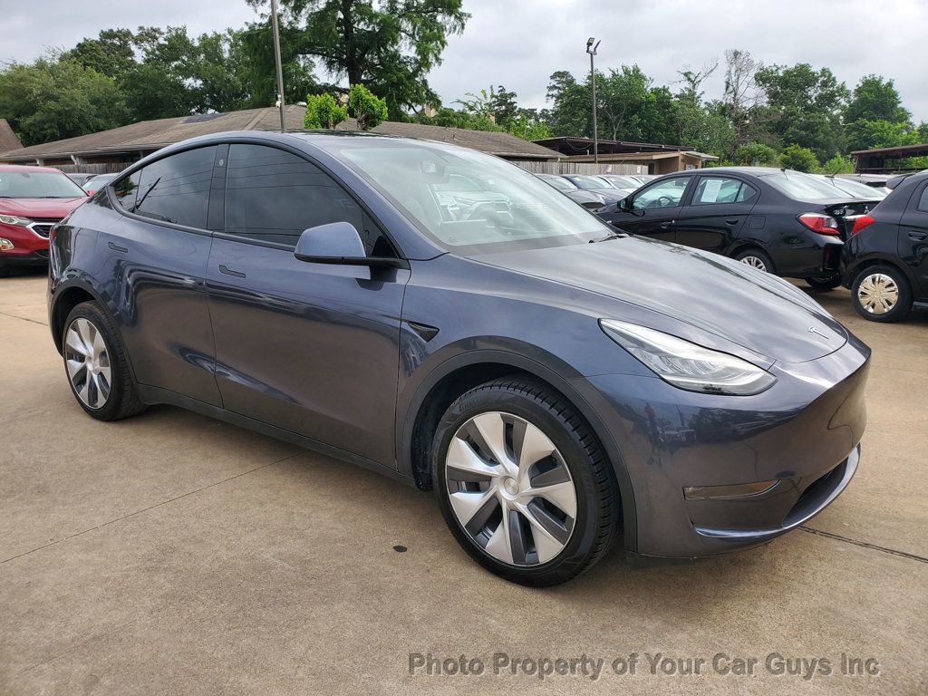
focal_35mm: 26
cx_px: 464
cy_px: 348
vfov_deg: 53.1
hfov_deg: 67.3
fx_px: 697
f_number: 2.4
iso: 50
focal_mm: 4.3
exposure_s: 1/642
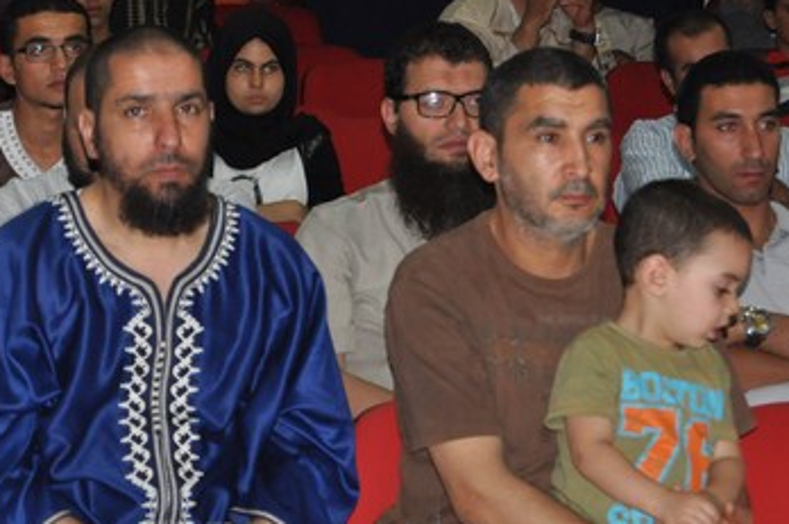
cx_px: 297
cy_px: 219
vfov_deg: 9.0
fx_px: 3325
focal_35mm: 152
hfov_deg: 13.5
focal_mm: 55
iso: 800
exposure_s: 1/60
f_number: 5.6
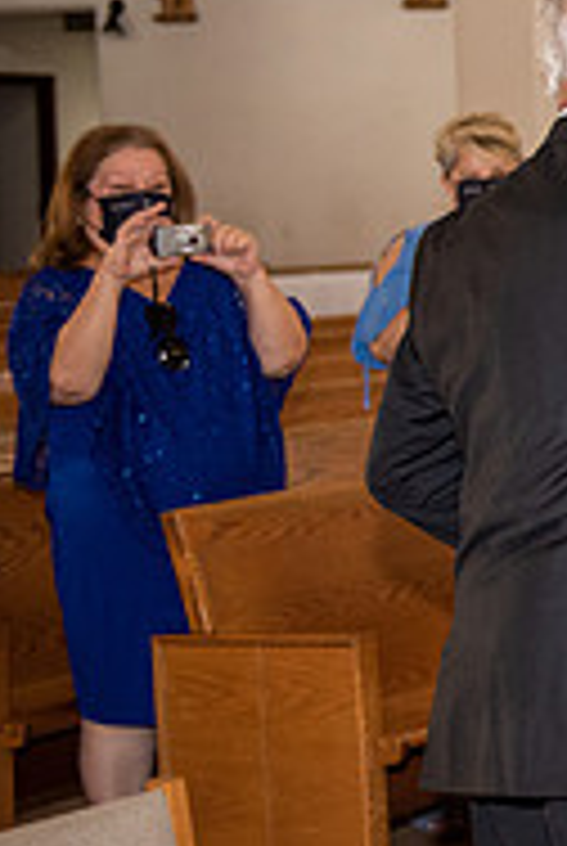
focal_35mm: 117
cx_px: 1264
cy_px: 335
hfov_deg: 10.5
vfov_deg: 17.4
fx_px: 2754
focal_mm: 38
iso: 1000
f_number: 2.8
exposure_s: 1/160
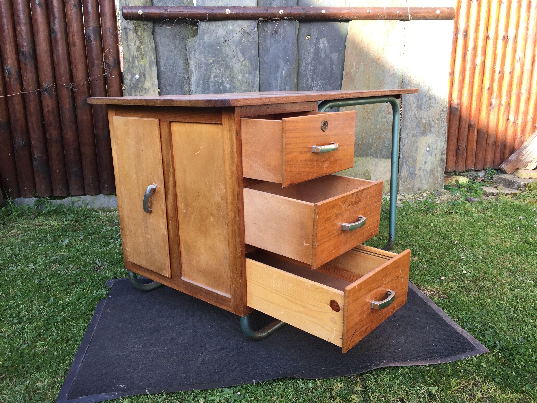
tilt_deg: -13.5
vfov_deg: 48.2
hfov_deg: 61.7
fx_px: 450
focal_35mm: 29
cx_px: 268
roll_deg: +0.1
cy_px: 202
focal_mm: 4.15
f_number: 2.2
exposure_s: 1/144
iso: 32
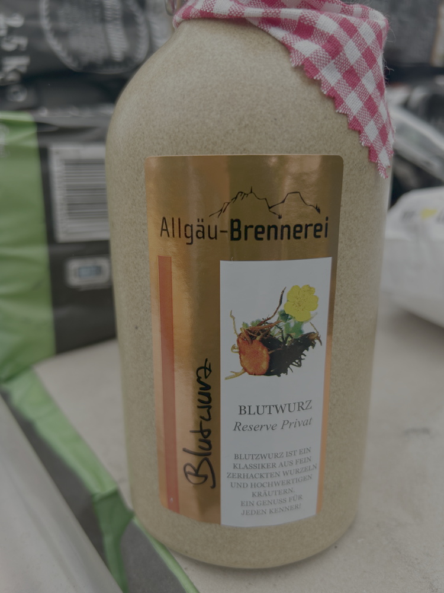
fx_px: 445
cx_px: 222
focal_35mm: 26
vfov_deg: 67.3
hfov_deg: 53.1
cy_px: 296
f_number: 1.5
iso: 50
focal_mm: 5.7
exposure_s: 1/461
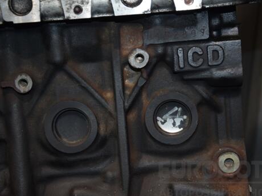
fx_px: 641
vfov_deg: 17.4
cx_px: 148
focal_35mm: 85
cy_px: 94
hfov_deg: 23.1
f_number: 4.8
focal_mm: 45
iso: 800
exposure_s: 1/60
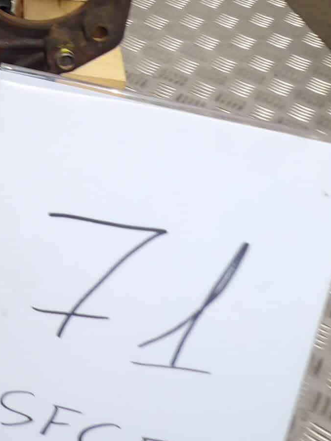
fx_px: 867
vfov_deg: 25.8
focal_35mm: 68
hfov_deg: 19.4
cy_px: -78
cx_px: -132
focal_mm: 4.3
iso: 160
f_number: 2.8
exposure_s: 1/33
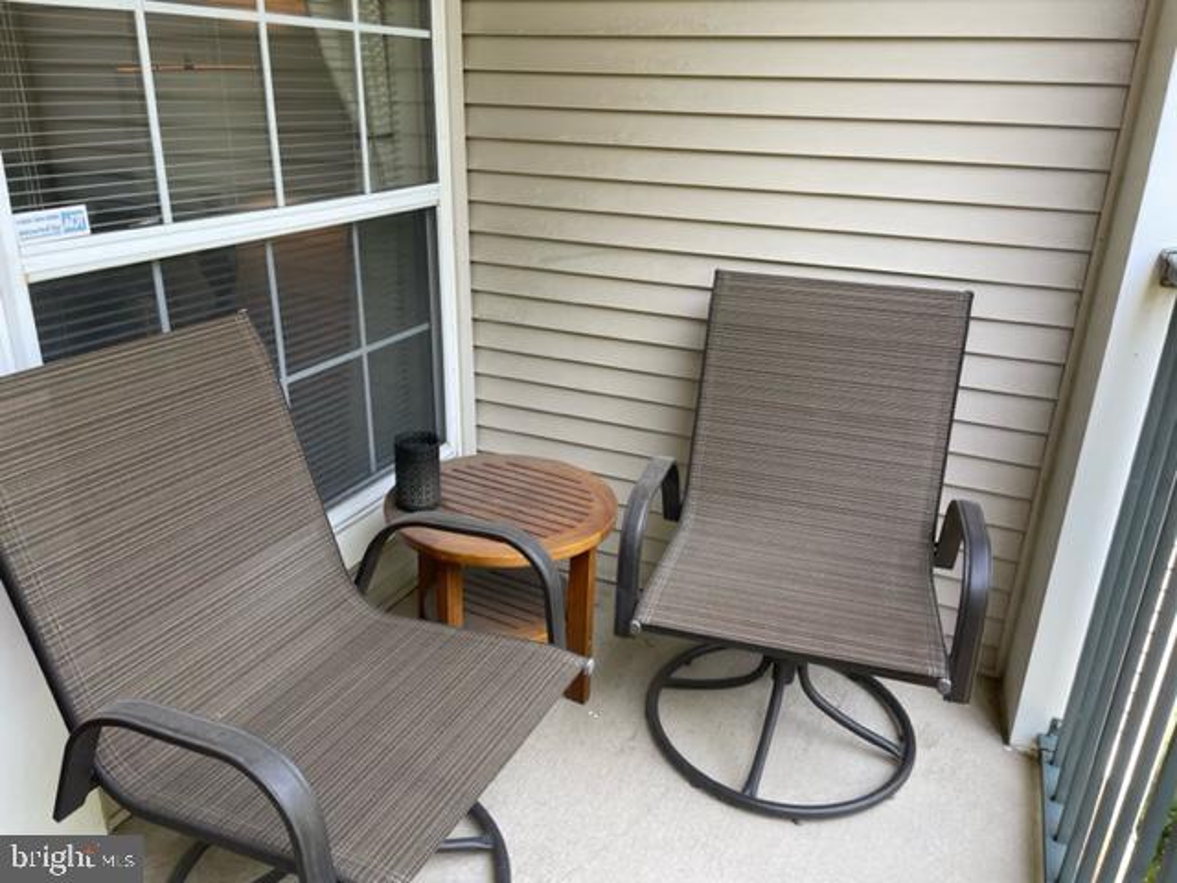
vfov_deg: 53.1
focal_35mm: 26
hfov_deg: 67.3
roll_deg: -0.8
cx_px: 588
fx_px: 884
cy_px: 442
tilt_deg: -22.7
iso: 50
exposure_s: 1/121
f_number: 1.6
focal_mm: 4.2
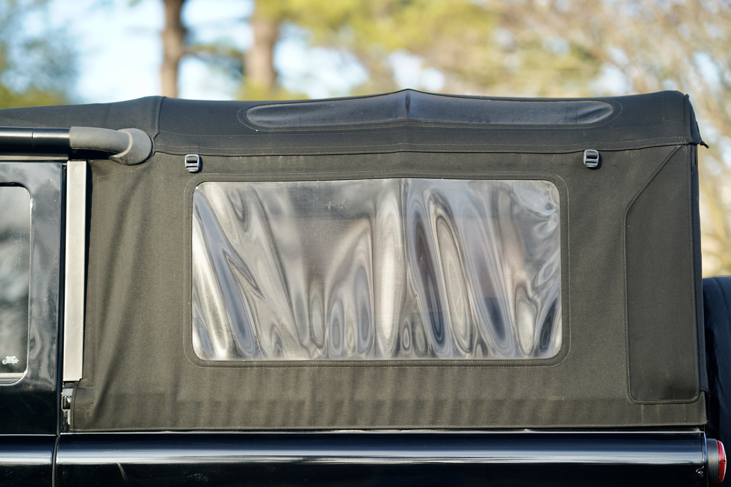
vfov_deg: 16.1
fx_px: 1726
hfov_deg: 23.9
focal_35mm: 85
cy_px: 244
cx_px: 366
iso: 160
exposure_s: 1/400
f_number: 1.8
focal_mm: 85
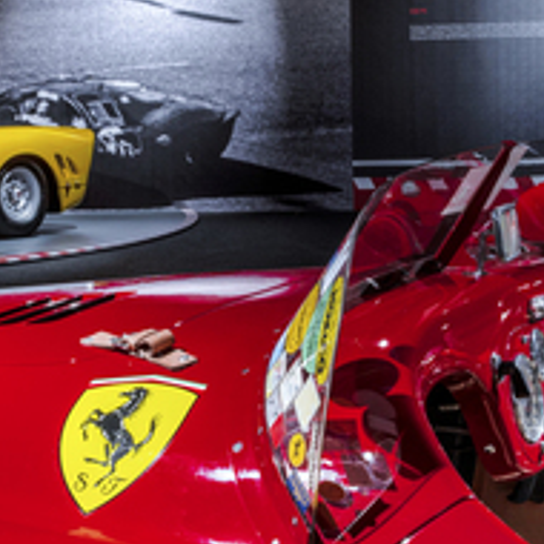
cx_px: 152
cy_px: 266
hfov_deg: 18.4
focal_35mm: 94
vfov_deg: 18.5
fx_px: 1671
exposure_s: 1
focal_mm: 35
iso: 100
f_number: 16
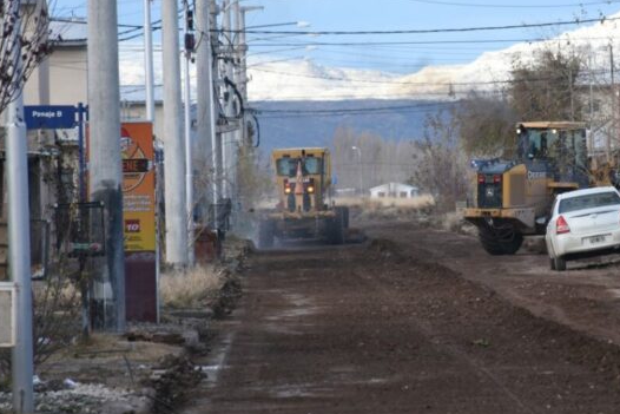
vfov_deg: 3.4
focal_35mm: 409
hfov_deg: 5.0
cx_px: 475
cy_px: 172
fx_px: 7045
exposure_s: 1/400
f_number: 5.6
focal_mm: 140
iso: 320
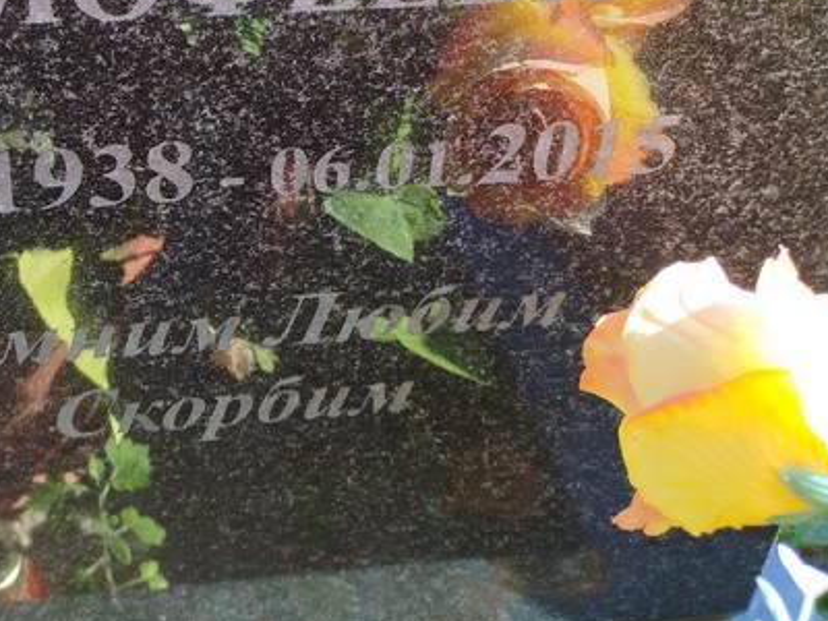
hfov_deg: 38.4
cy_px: 10
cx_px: 182
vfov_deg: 28.5
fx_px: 1148
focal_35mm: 48
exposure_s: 1/149
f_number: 1.7
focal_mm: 5.31
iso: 50
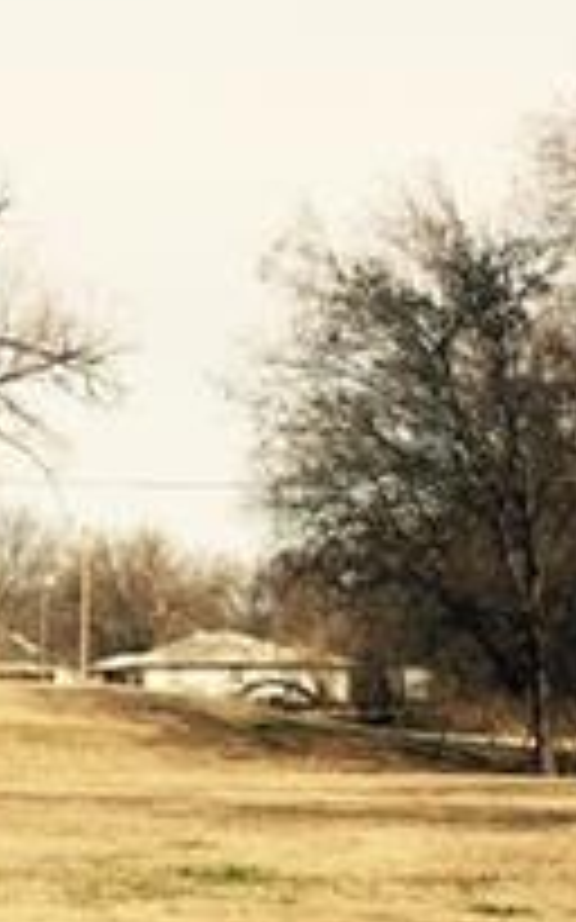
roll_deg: +2.2
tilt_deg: +0.1
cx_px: 81
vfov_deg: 18.0
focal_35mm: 115
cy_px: 720
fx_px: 2890
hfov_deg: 11.3
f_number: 2.2
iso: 32
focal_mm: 4.15
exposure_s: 1/2053
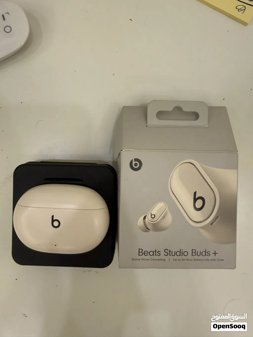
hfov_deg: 56.8
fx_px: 234
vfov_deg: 71.6
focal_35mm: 24
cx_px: 126
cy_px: 168
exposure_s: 1/100
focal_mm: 2.22
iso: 200
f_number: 2.2
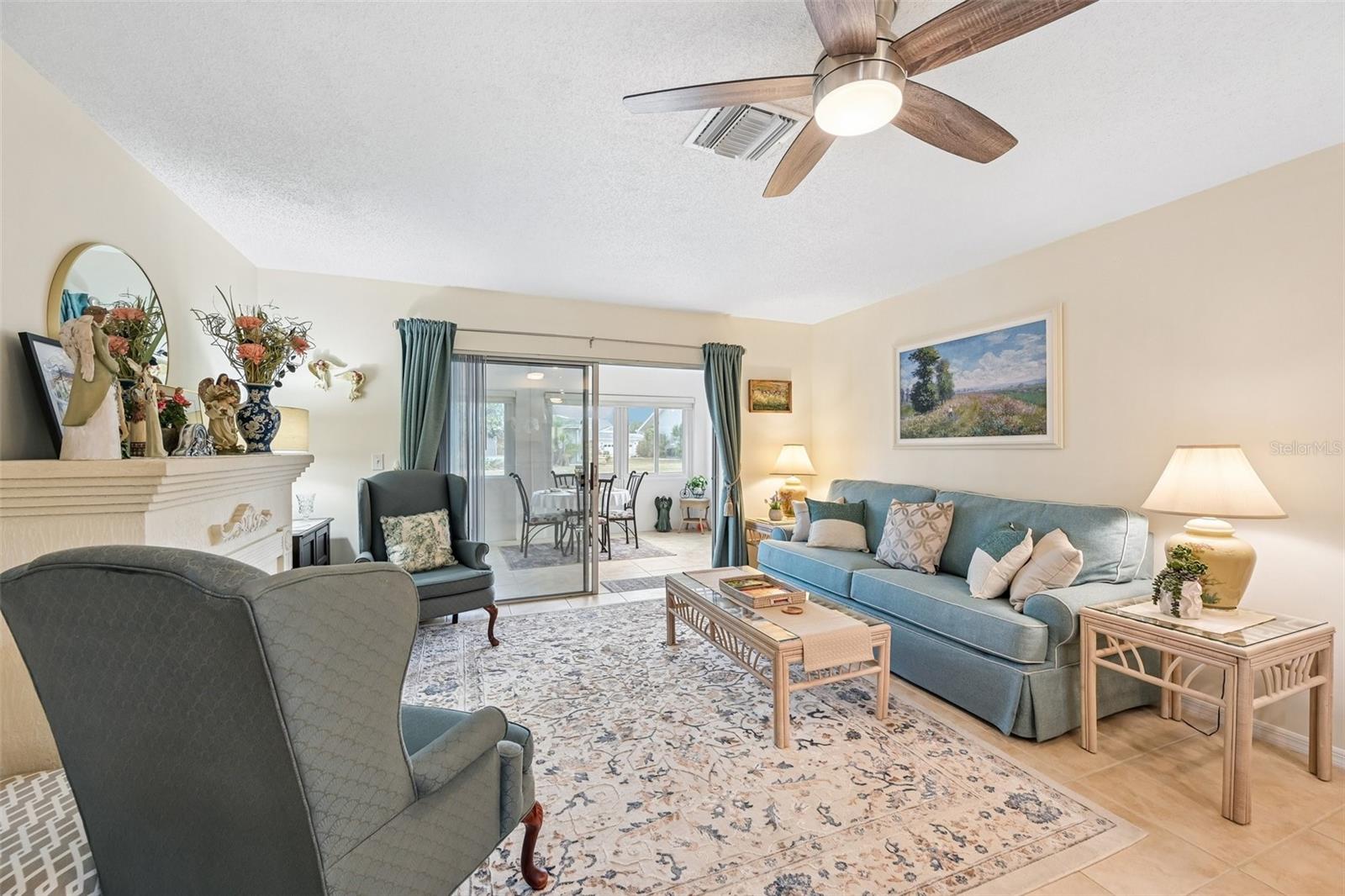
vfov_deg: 81.2
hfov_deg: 104.3
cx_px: 672
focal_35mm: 14
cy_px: 448
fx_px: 523
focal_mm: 14
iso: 400
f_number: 8
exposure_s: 1/25
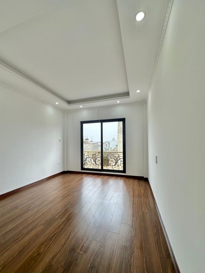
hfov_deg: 81.7
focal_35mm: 15
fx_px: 118
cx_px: 97
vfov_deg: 98.1
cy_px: 142
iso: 40
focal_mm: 2.22
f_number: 2.2
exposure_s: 1/268
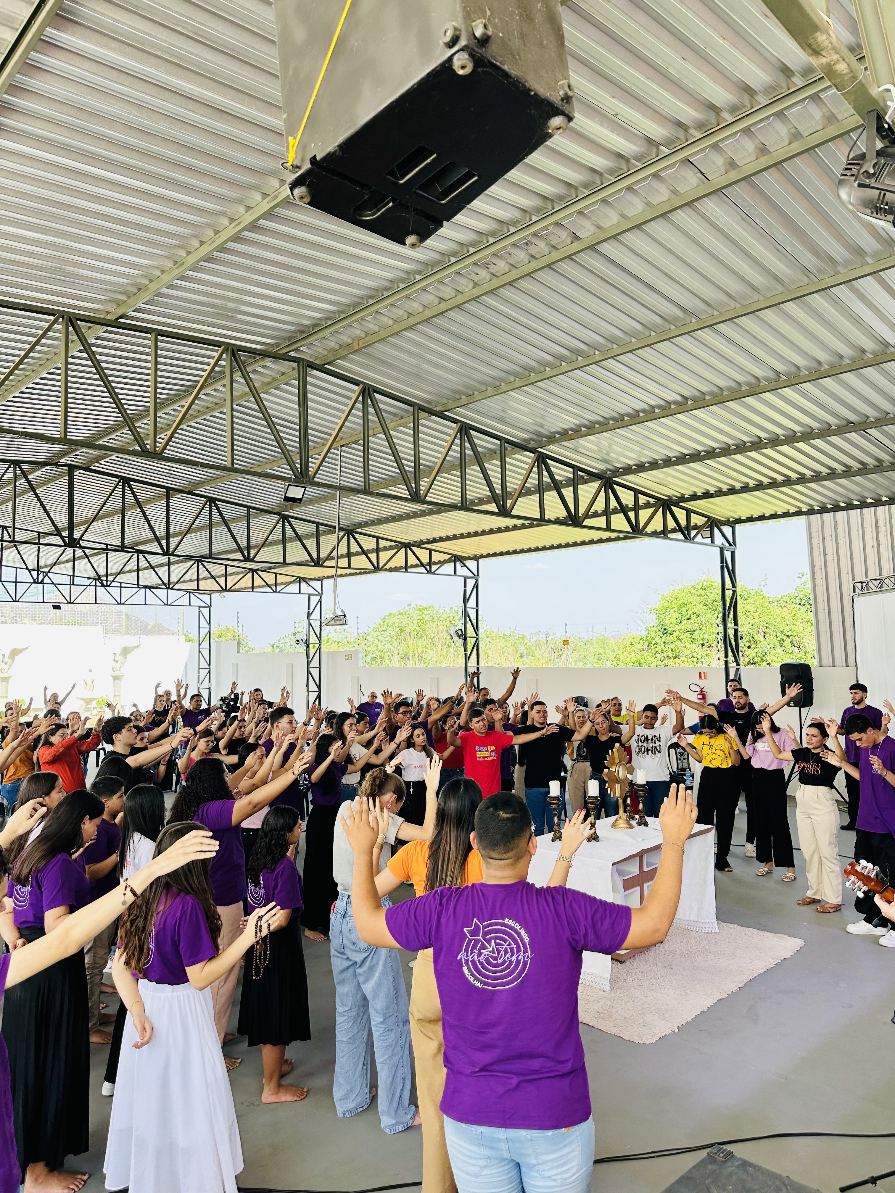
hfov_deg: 56.8
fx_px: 827
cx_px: 448
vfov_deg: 71.6
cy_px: 596
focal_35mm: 24
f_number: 1.78
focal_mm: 6.86
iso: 80
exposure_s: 1/467
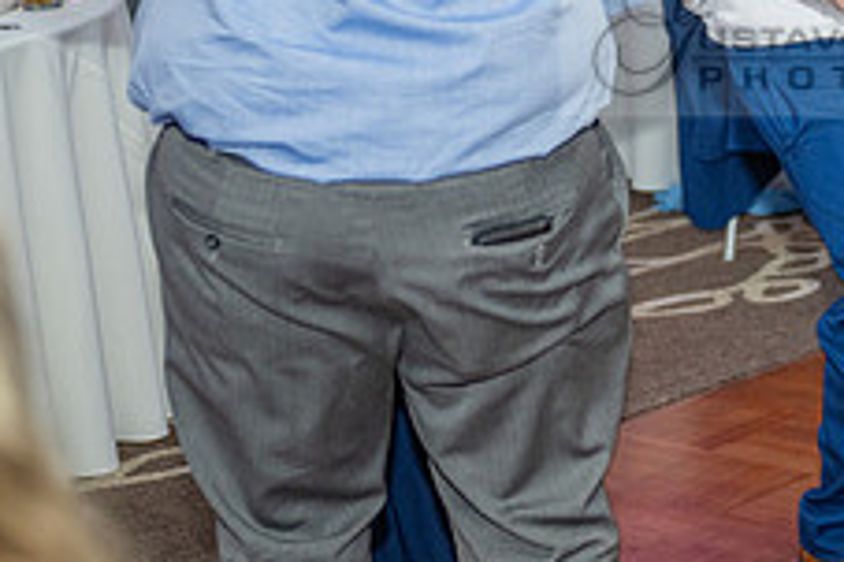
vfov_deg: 11.8
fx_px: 2694
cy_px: 28
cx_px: 885
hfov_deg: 17.3
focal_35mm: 115
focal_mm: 45
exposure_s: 1/100
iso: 800
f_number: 2.8
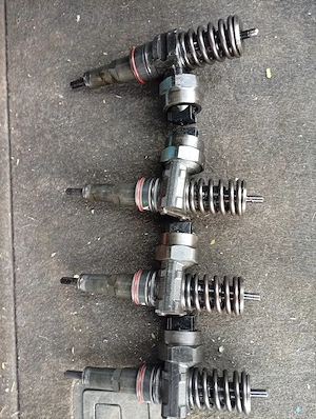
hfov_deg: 51.5
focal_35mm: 27
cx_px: 158
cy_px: 210
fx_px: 328
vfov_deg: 65.2
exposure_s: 1/50.3
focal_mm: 3.84
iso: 160
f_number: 1.8
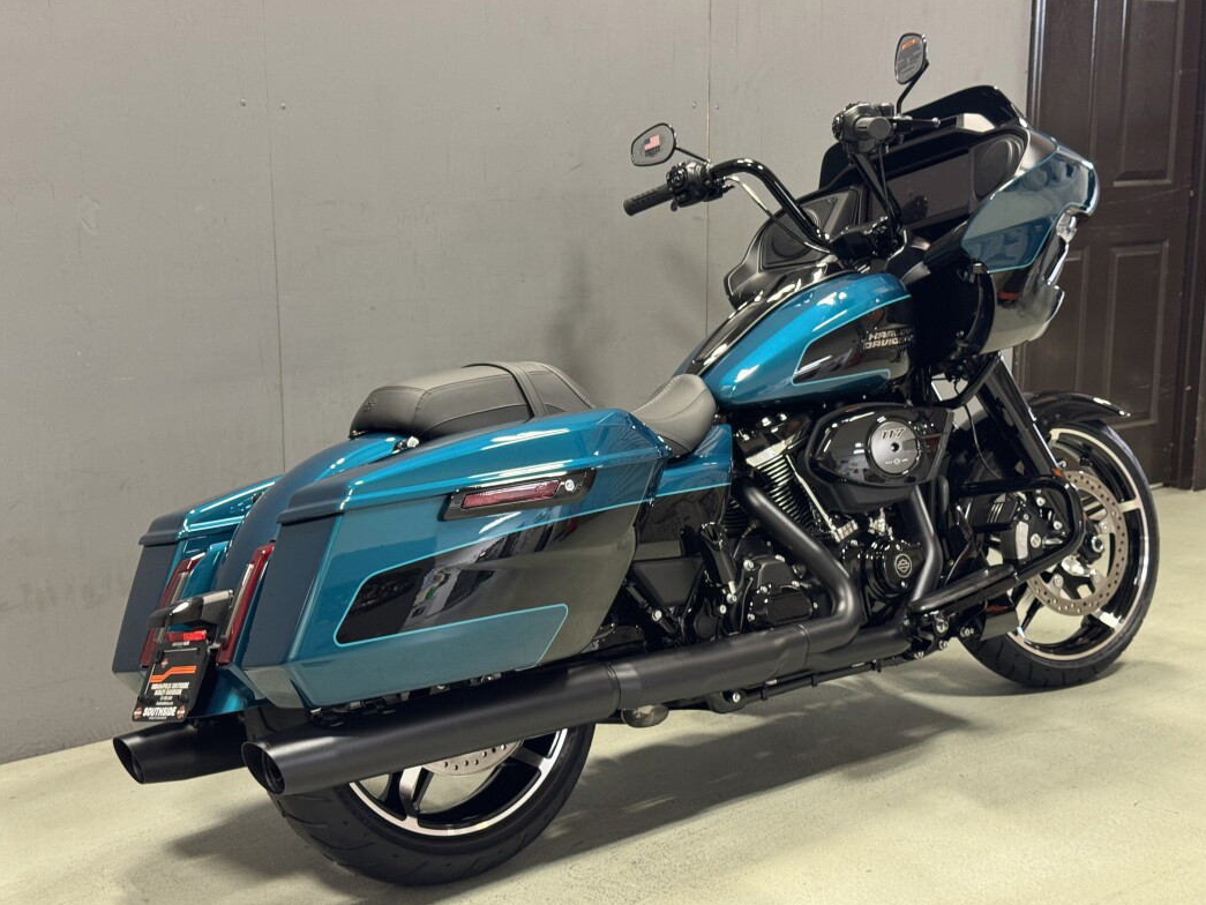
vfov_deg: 29.7
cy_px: 458
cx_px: 615
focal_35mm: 49
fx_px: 1707
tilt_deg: -11.2
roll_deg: -0.2
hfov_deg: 38.9
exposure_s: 1/40
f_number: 1.78
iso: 250
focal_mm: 6.76
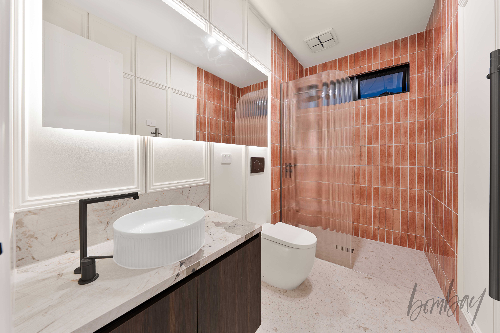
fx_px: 167
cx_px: 250
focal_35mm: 12
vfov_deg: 90.0
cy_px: 166
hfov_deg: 112.6
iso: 100
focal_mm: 12
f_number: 8
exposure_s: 1/2.5
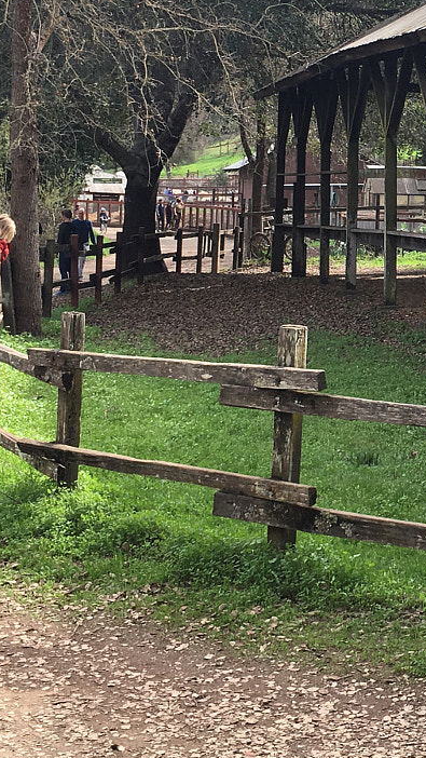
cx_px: 492
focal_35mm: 72
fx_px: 1446
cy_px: 245
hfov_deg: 16.2
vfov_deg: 29.1
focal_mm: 4.15
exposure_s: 1/262
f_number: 2.2
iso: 25
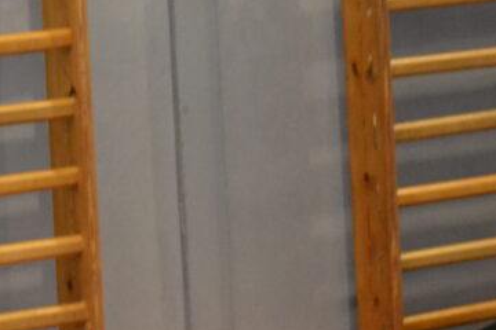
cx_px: -156
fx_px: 3230
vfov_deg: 5.9
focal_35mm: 234
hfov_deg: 8.6
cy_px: 47
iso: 2800
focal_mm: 55
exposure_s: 1/60
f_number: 5.6
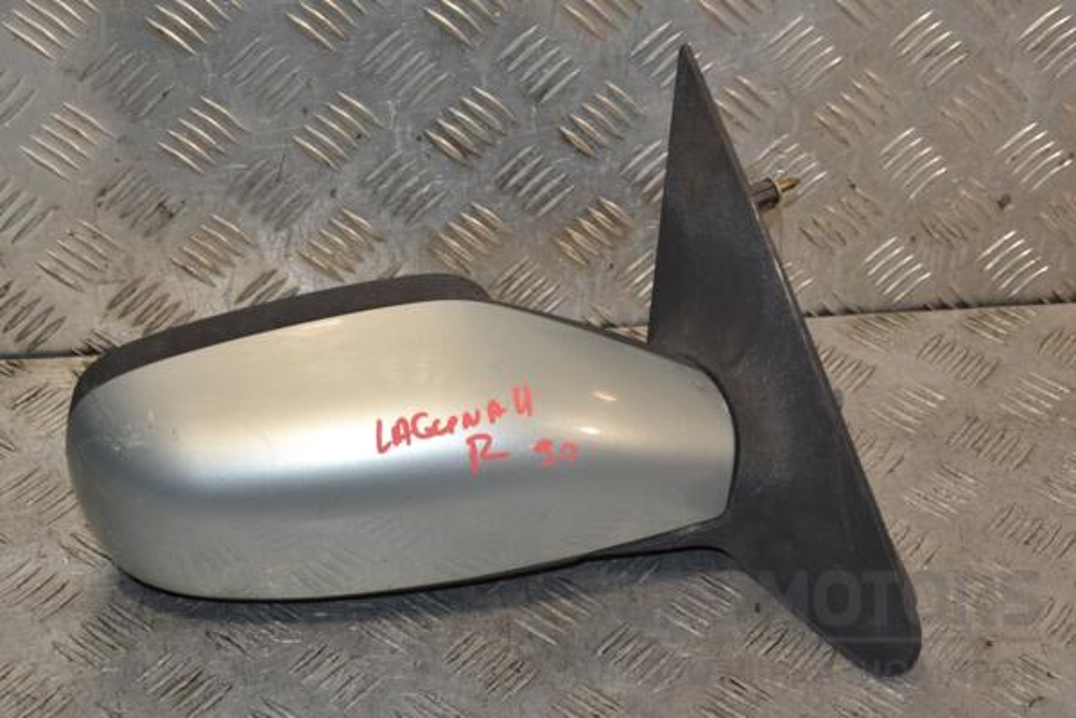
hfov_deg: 29.9
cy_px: 359
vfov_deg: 20.2
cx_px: 538
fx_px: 2017
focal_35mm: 68
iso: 800
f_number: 8
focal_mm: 45
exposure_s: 1/200
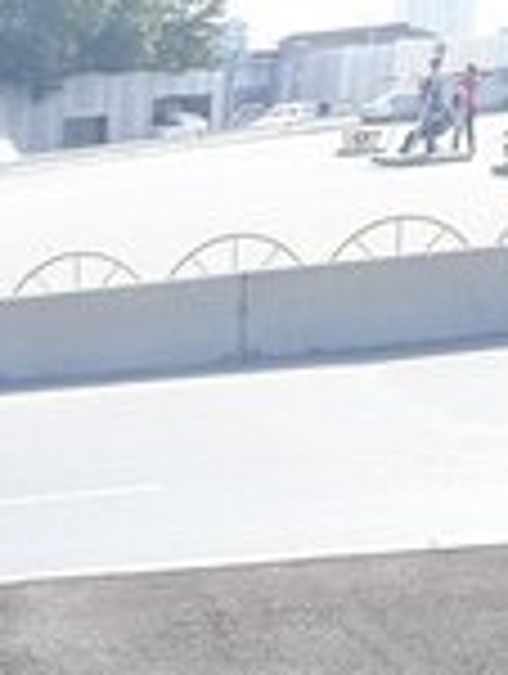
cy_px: 1102
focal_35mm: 89
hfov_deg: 15.0
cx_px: -324
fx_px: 1737
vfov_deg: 18.6
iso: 40
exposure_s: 1/560
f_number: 1.9
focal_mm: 3.6
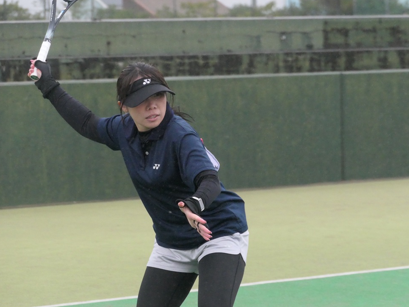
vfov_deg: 7.1
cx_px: 213
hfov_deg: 9.5
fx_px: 2457
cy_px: 154
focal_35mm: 208
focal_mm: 69.6
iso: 3200
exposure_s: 1/3200
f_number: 4
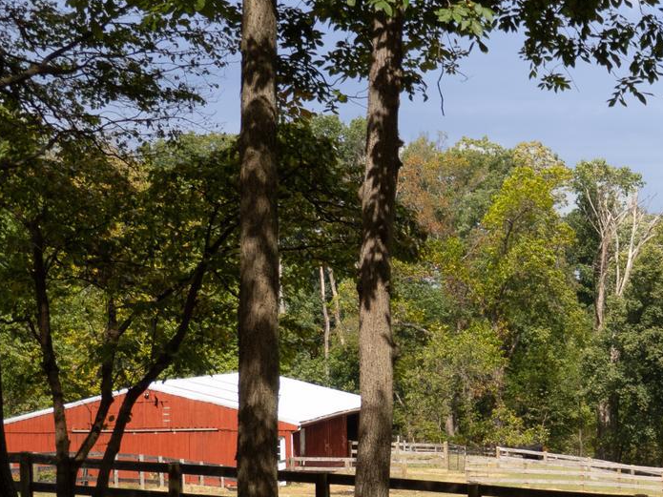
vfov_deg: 12.4
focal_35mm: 119
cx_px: 820
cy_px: 400
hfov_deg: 15.8
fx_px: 2279
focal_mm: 15.59
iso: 100
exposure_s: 1/800
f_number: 4
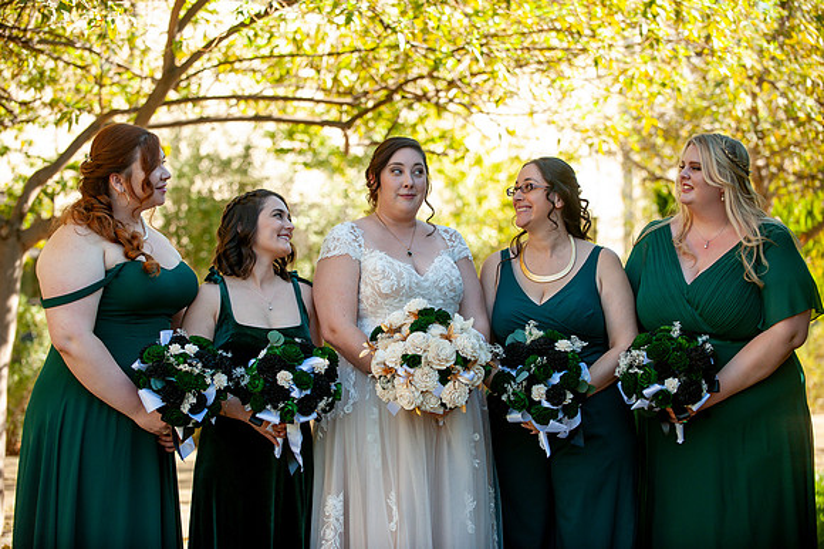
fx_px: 2333
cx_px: 412
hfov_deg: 20.0
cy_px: 274
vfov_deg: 13.4
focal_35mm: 102
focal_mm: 102
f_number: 3.5
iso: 400
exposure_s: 1/800
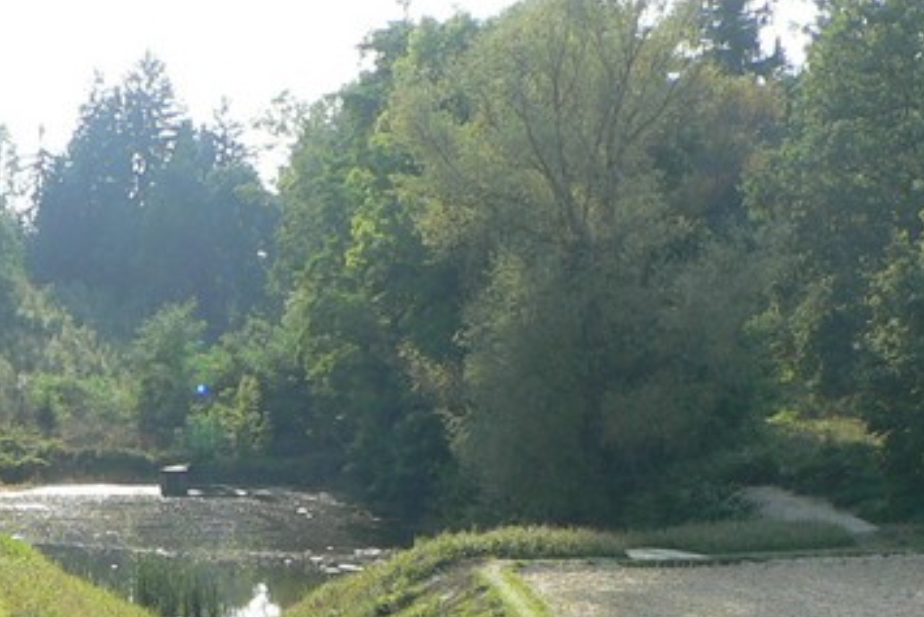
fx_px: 2105
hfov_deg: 24.5
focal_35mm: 82
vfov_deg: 16.0
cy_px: 758
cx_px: 229
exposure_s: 1/200
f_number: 4
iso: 80
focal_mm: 4.6
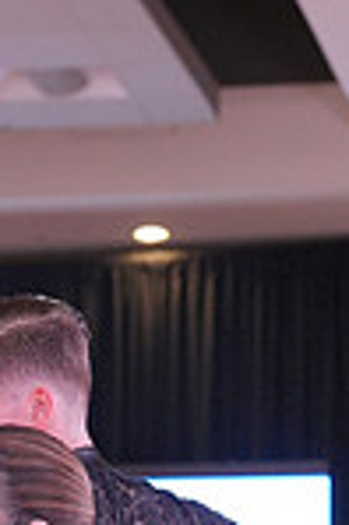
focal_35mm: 249
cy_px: 990
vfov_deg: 8.0
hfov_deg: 5.5
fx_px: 3629
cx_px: 58
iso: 3200
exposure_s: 1/400
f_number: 4
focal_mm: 64
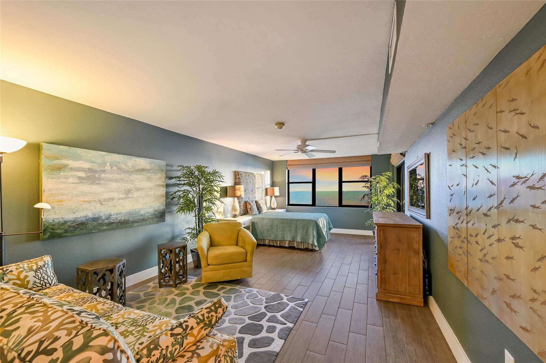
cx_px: 273
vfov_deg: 81.2
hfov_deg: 104.3
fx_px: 212
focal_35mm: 14
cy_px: 182
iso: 800
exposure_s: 1/6
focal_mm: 14
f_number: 8
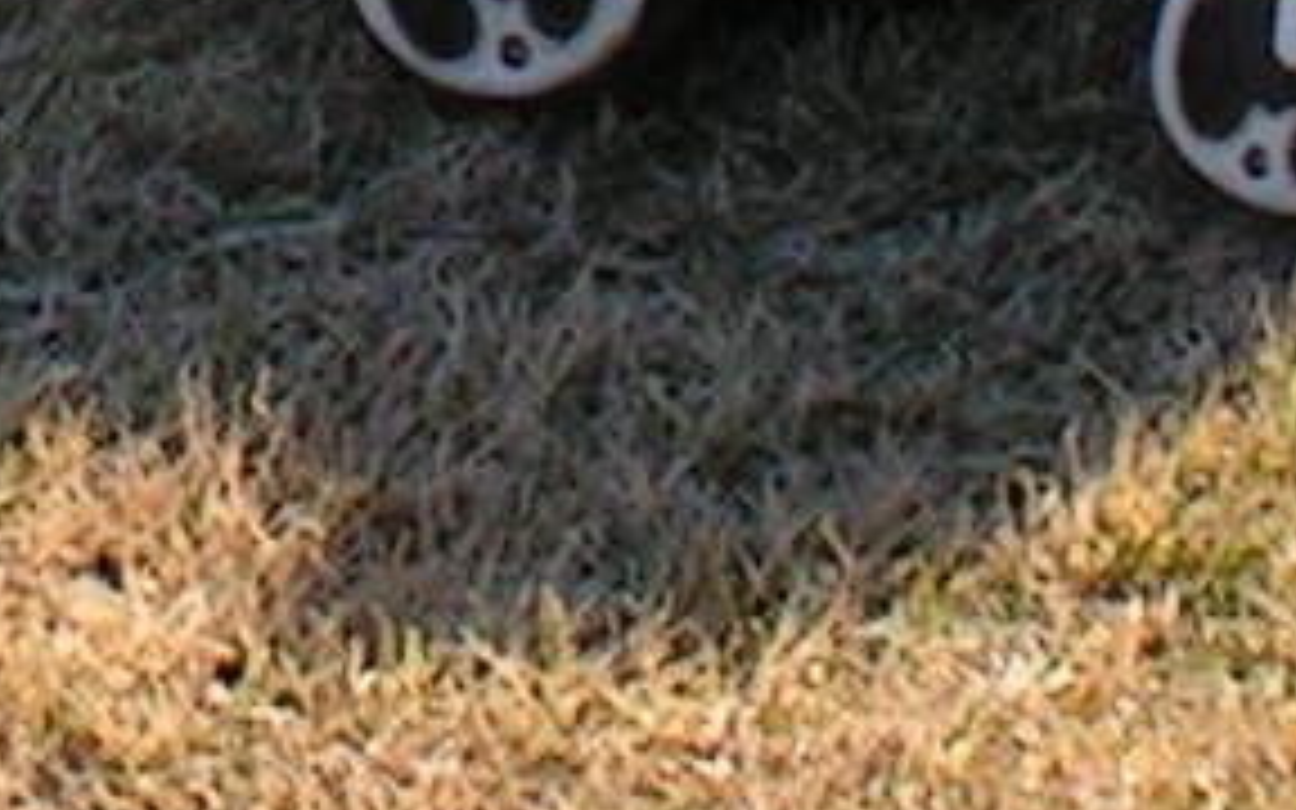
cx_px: -936
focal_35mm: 710
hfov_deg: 2.9
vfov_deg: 1.8
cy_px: -2282
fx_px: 25077
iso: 50
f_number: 5.6
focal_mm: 14.1
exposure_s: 1/125
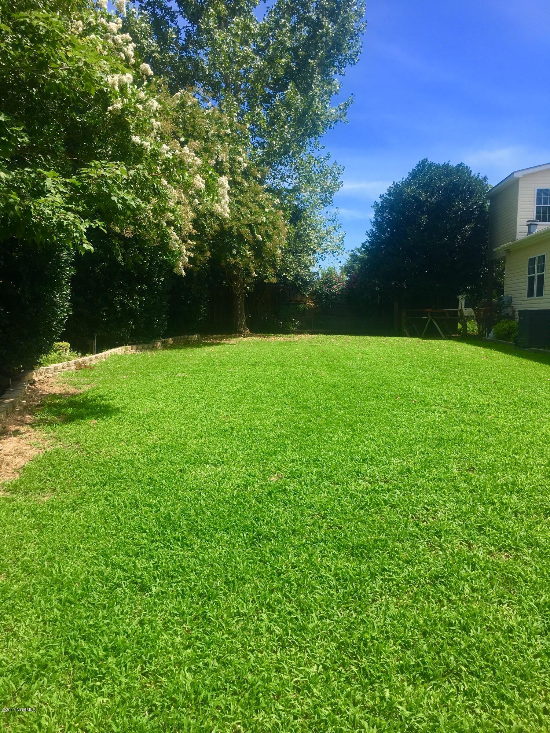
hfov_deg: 48.2
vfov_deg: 61.7
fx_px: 614
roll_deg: +1.0
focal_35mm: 29
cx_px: 275
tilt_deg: -4.4
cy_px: 366
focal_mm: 4.15
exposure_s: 1/1068
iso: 25
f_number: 2.2
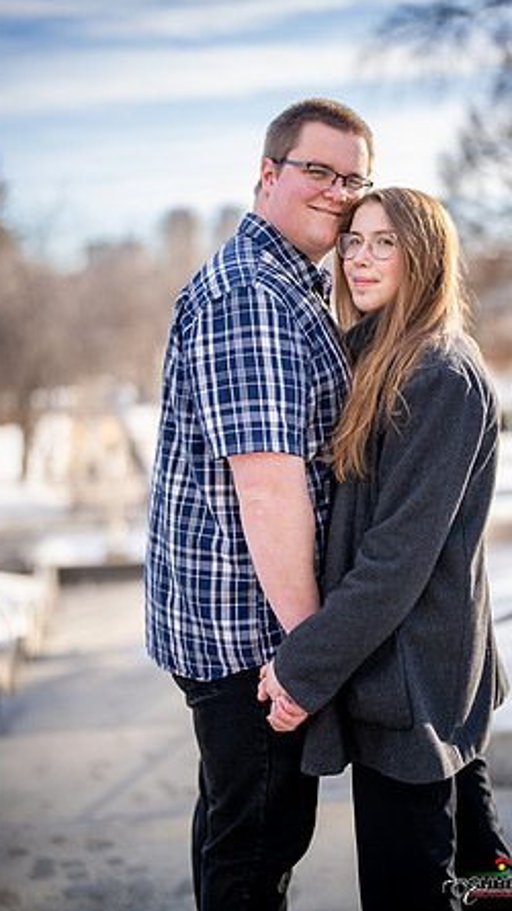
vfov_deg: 39.2
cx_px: 246
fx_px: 1280
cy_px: 452
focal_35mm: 53
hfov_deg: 22.6
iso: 250
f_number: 1.2
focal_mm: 50
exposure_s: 1/6400
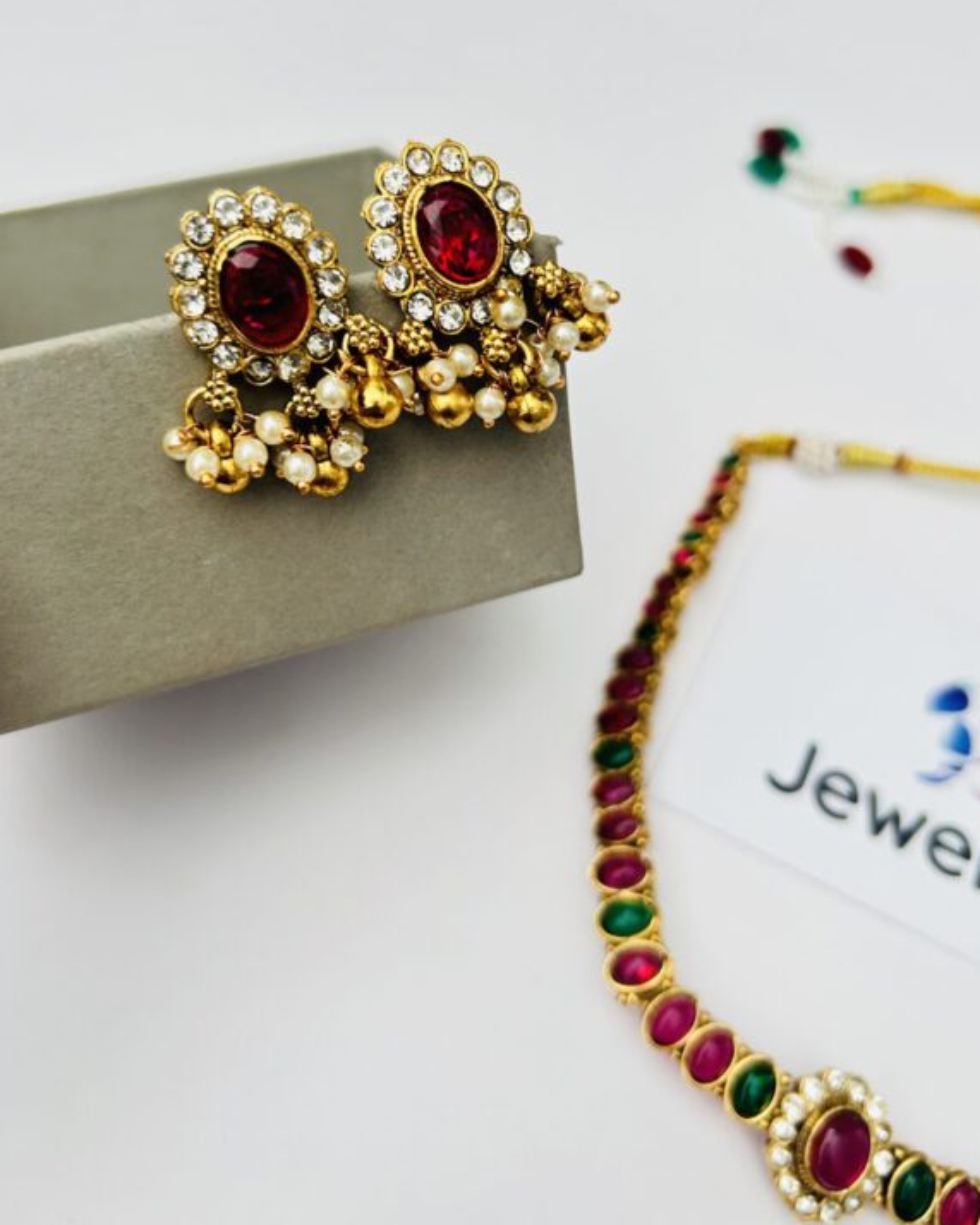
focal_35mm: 32
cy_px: 489
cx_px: 456
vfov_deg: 55.3
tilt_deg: -62.8
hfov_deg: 45.8
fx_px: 1160
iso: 125
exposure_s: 1/100
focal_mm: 5.7
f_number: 1.5
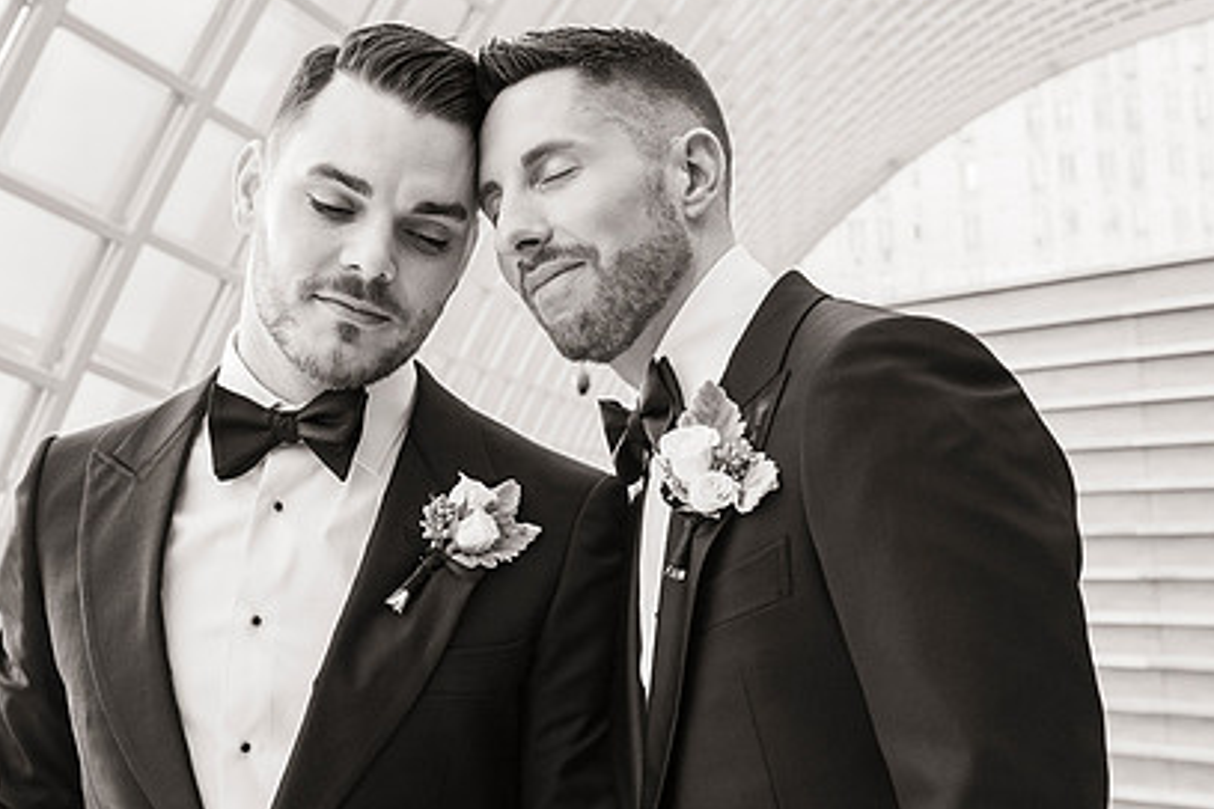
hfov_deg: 27.2
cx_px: 452
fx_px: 2495
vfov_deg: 18.4
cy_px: 385
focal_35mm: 74
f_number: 8
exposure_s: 1/100
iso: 2000
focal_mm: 52
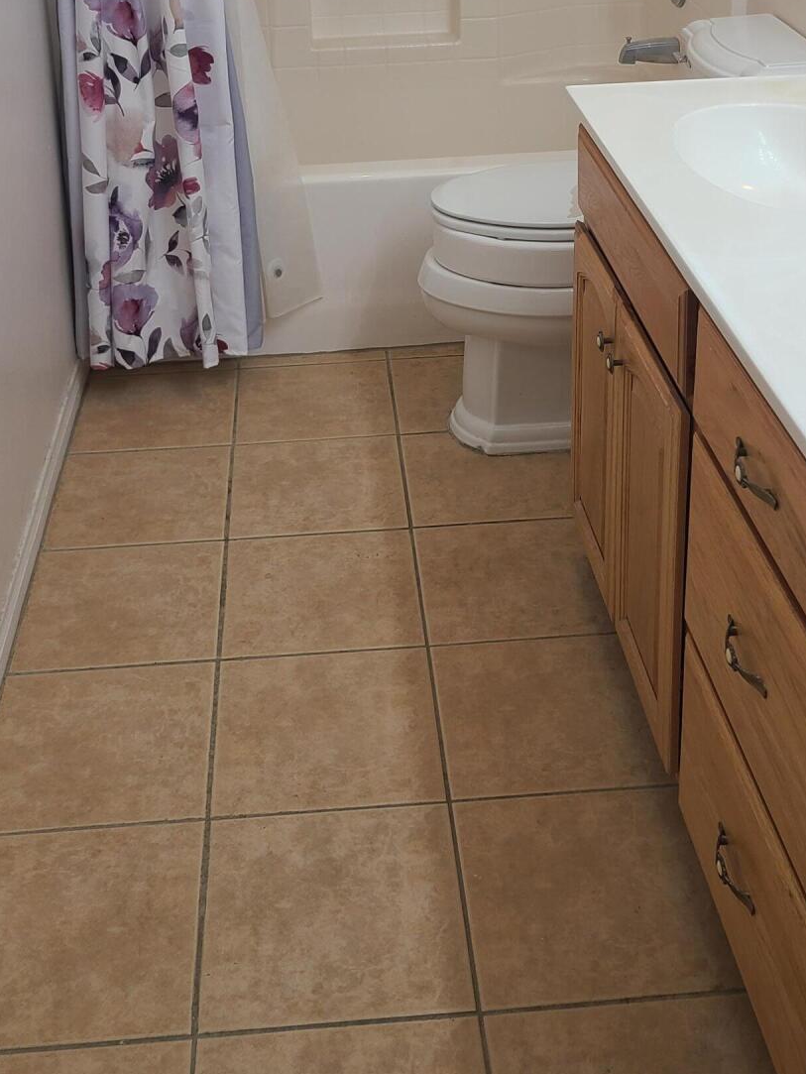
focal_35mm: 48
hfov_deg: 30.3
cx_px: 406
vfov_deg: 37.6
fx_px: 1489
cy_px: 153
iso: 40
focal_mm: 5.4
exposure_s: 1/151
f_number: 1.8
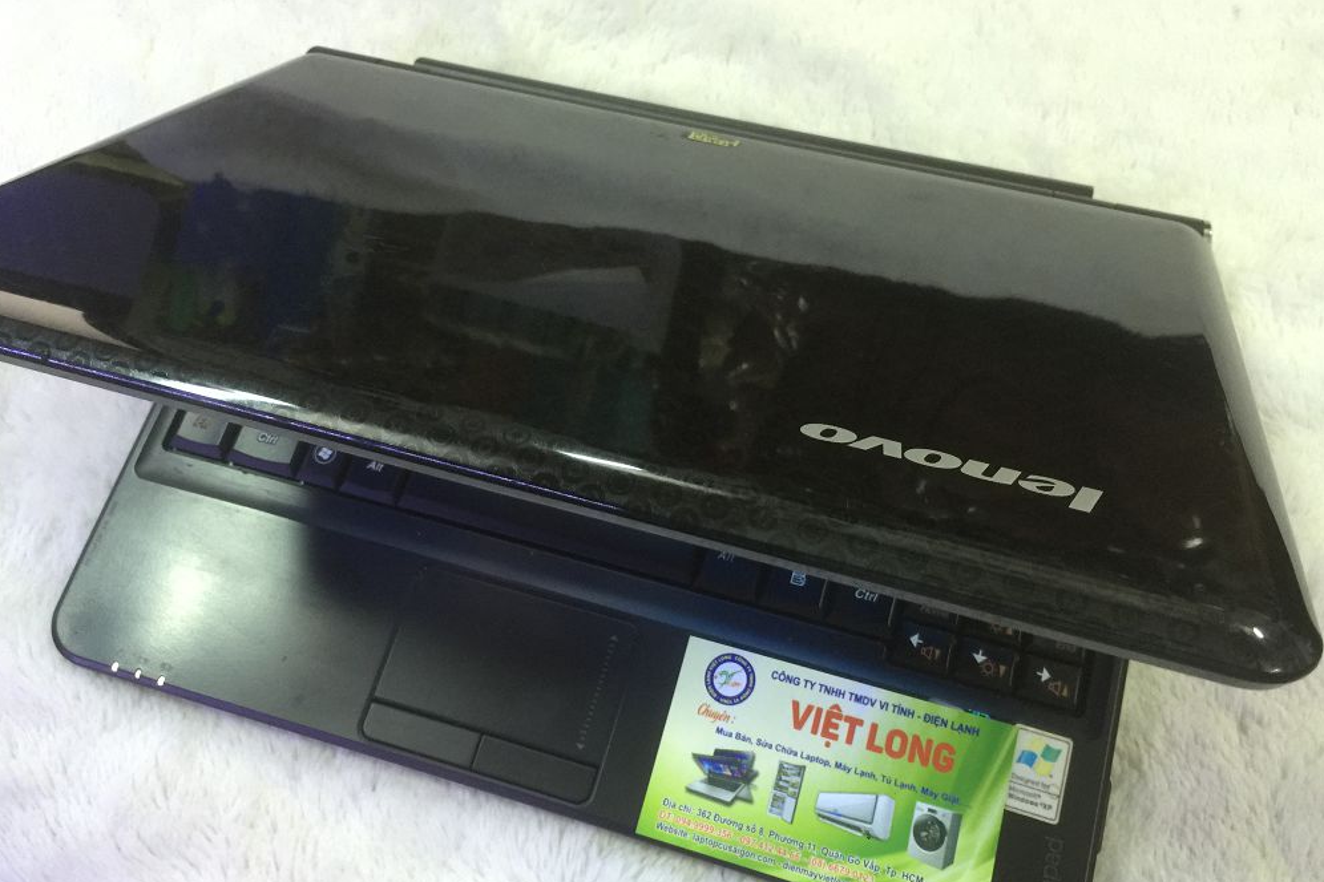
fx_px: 1140
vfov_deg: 42.3
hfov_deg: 60.3
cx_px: 650
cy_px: 465
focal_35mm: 31
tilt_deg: -66.9
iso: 125
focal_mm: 4.15
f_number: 2.2
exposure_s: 1/10
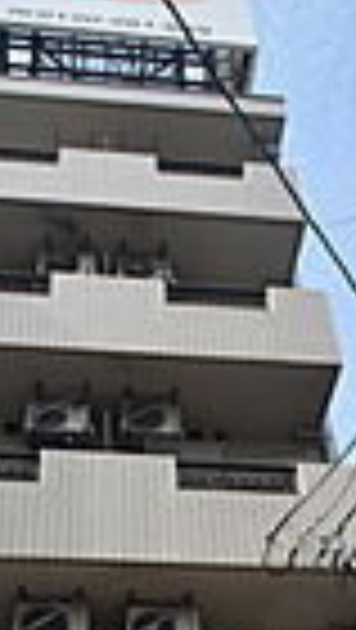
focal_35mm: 43
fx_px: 720
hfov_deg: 27.7
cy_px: 729
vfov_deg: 37.6
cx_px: 144
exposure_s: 1/250
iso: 180
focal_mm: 10
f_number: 8
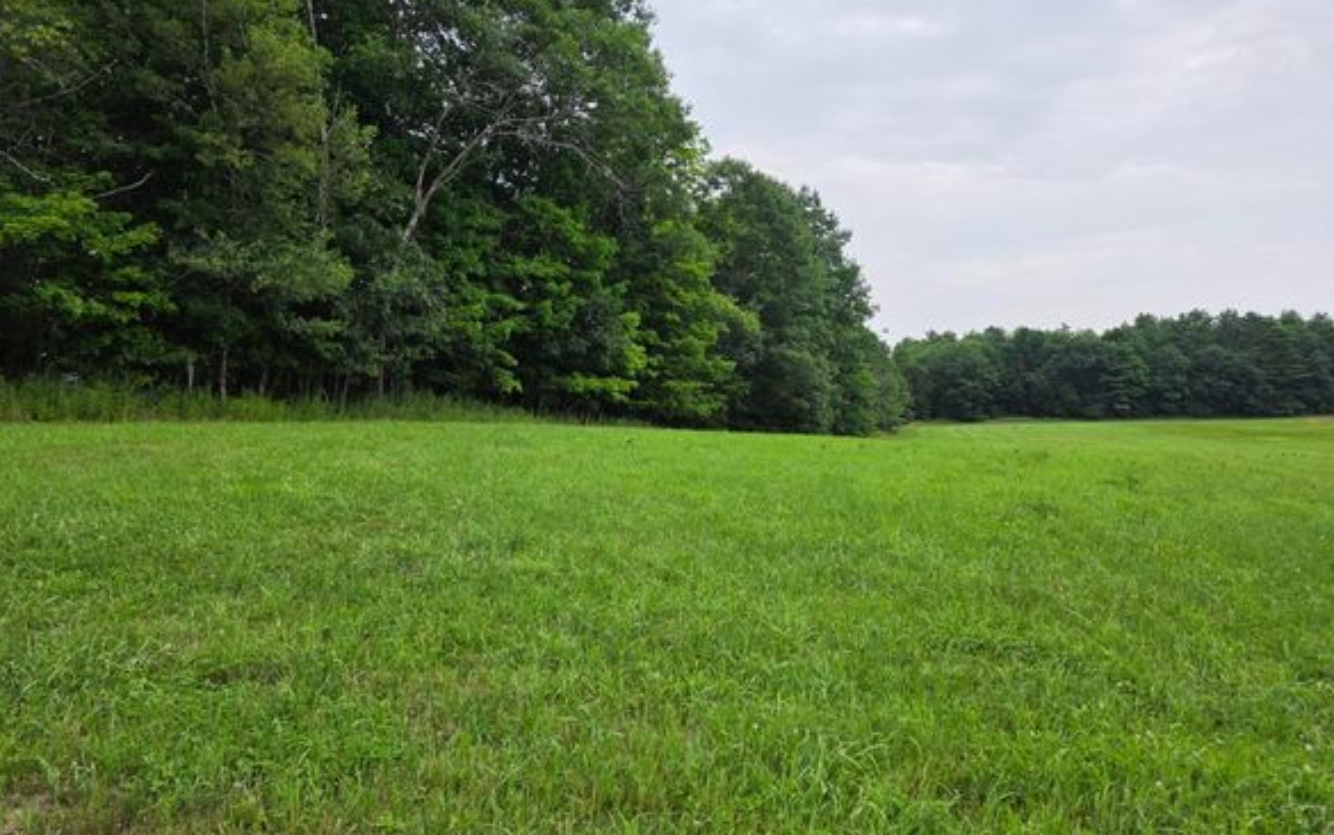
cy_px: 370
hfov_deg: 72.5
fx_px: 909
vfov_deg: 49.2
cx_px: 652
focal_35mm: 25
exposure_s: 1/359
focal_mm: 6.3
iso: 40
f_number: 1.7
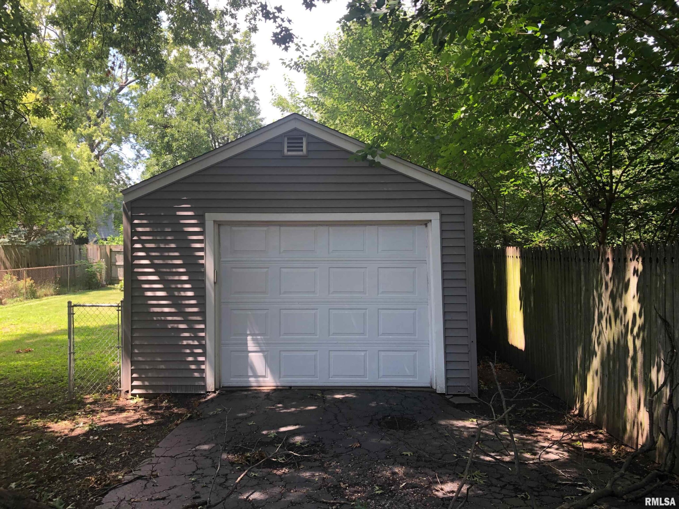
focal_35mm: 28
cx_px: 340
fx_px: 549
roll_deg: +0.4
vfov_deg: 49.7
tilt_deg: -0.9
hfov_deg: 63.4
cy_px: 254
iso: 25
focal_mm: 3.99
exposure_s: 1/120
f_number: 1.8
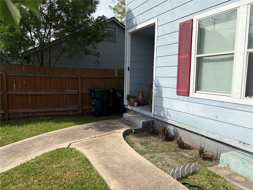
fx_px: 190
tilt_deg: -5.5
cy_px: 95
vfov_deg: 53.1
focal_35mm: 26
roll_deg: -0.2
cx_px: 126
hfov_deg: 67.3
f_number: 1.6
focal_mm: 5.96
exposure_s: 1/5348
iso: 64
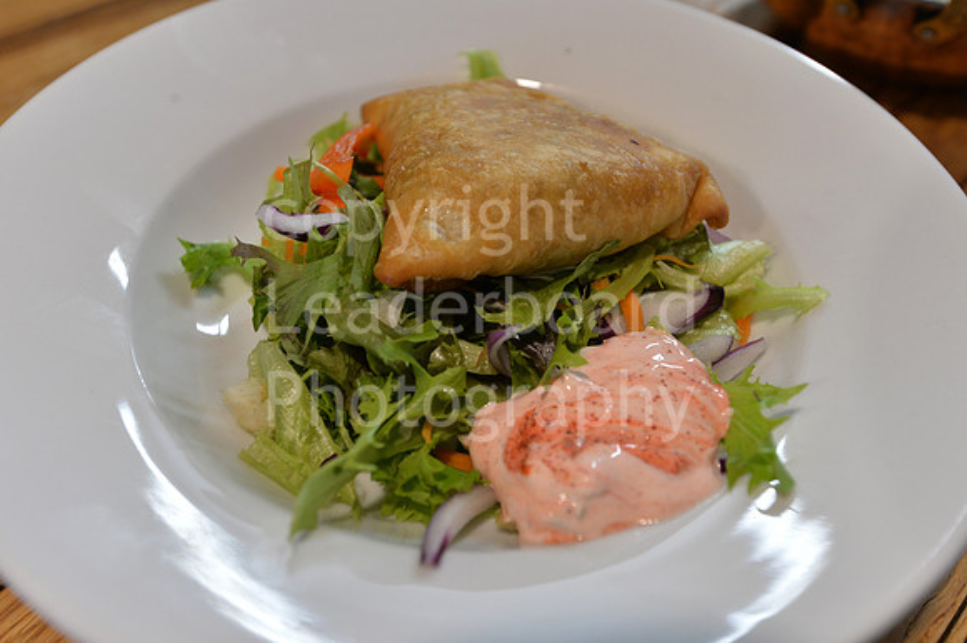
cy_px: 322
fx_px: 940
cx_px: 484
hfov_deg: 54.5
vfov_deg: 37.8
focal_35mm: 35
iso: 800
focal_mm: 35
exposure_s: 1/60
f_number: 6.3
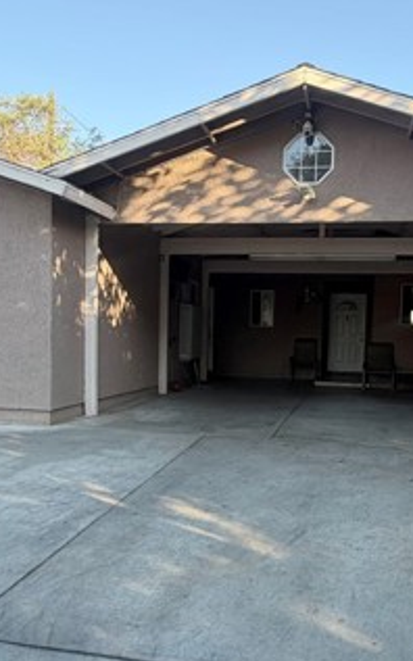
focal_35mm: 30
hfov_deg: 41.3
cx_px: 275
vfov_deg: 62.7
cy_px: 373
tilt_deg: -4.8
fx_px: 541
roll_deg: -1.4
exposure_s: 1/184
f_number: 2.2
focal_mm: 2.22
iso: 40
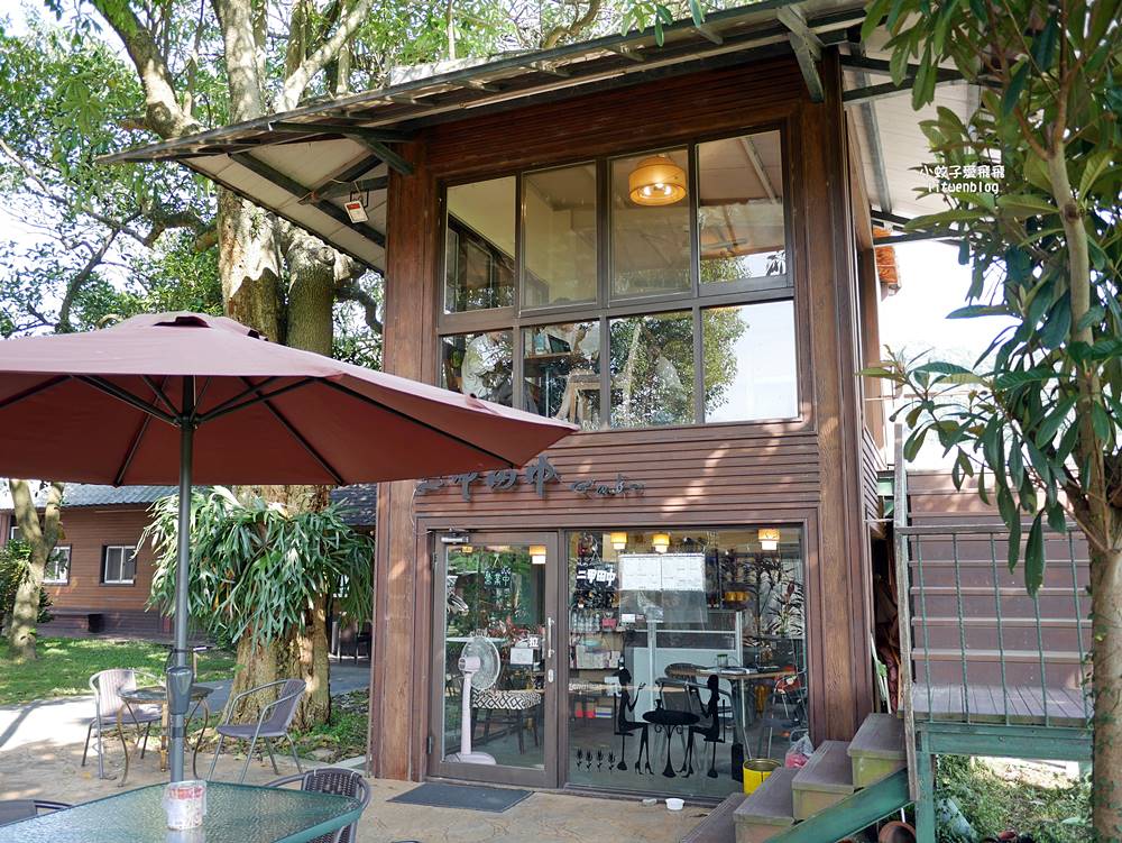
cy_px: 422
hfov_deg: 63.4
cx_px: 561
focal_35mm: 28
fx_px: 908
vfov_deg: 49.8
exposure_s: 1/200
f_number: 2.5
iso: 200
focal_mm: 14
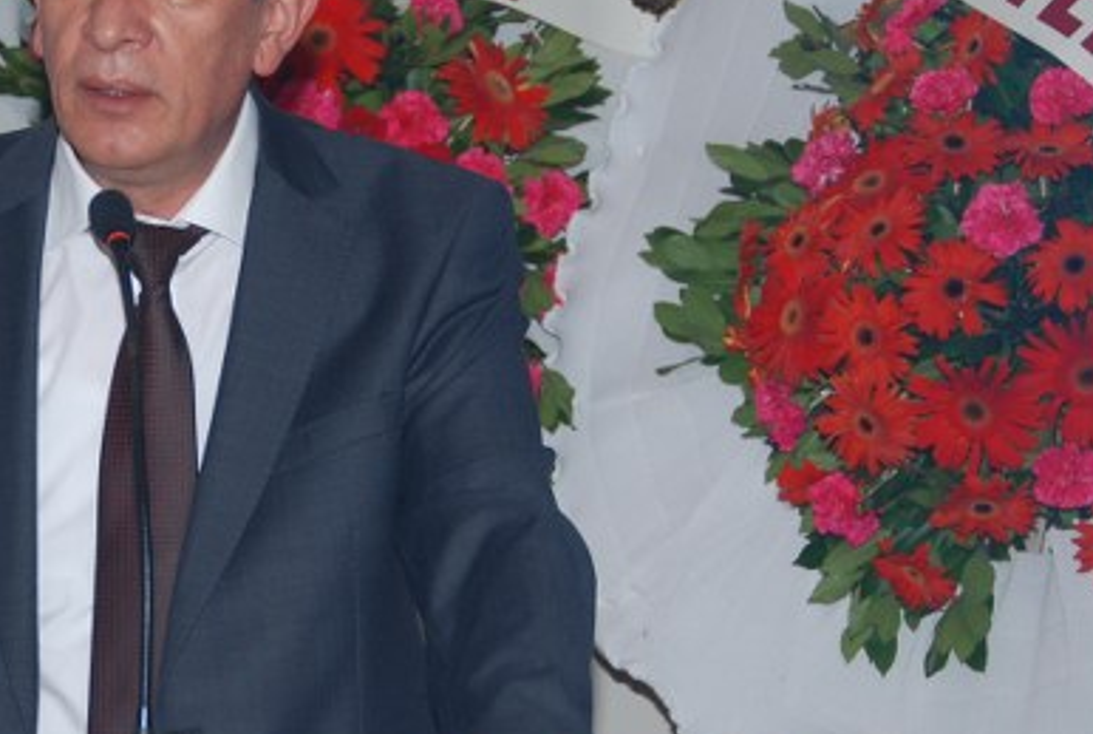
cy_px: 313
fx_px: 5203
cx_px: 133
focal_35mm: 171
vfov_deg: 8.1
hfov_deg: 11.9
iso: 200
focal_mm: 55
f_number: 4.8
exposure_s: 1/60
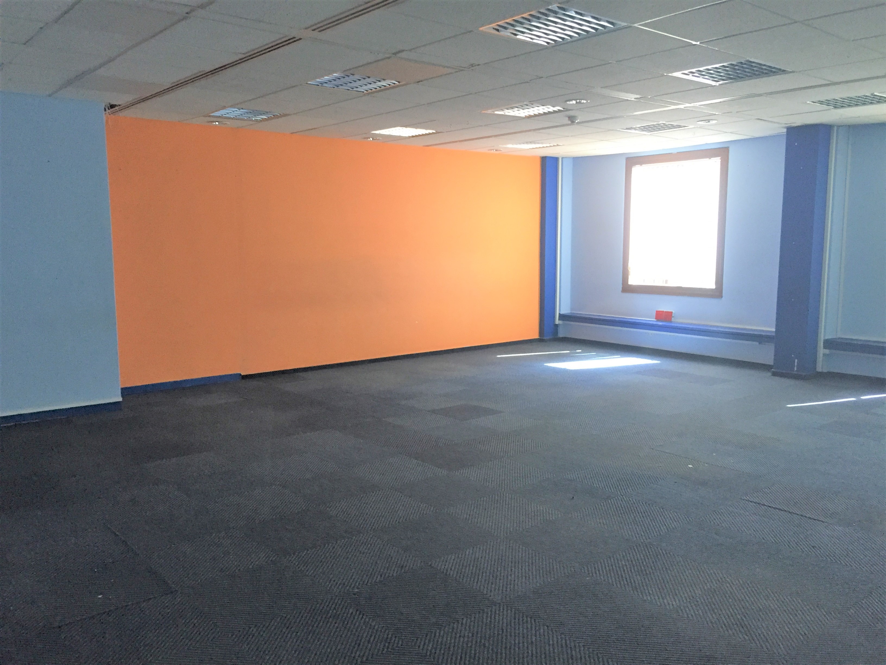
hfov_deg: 61.7
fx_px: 742
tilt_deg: -8.3
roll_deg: +0.3
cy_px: 332
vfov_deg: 48.2
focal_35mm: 29
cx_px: 443
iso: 250
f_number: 2.2
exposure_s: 1/33
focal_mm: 4.15
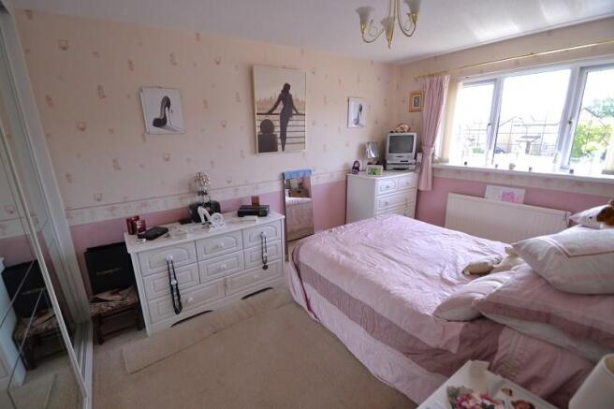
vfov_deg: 77.3
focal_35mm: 15
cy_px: 204
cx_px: 307
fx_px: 256
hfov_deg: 100.4
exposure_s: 1/100
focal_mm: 10
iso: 400
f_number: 5
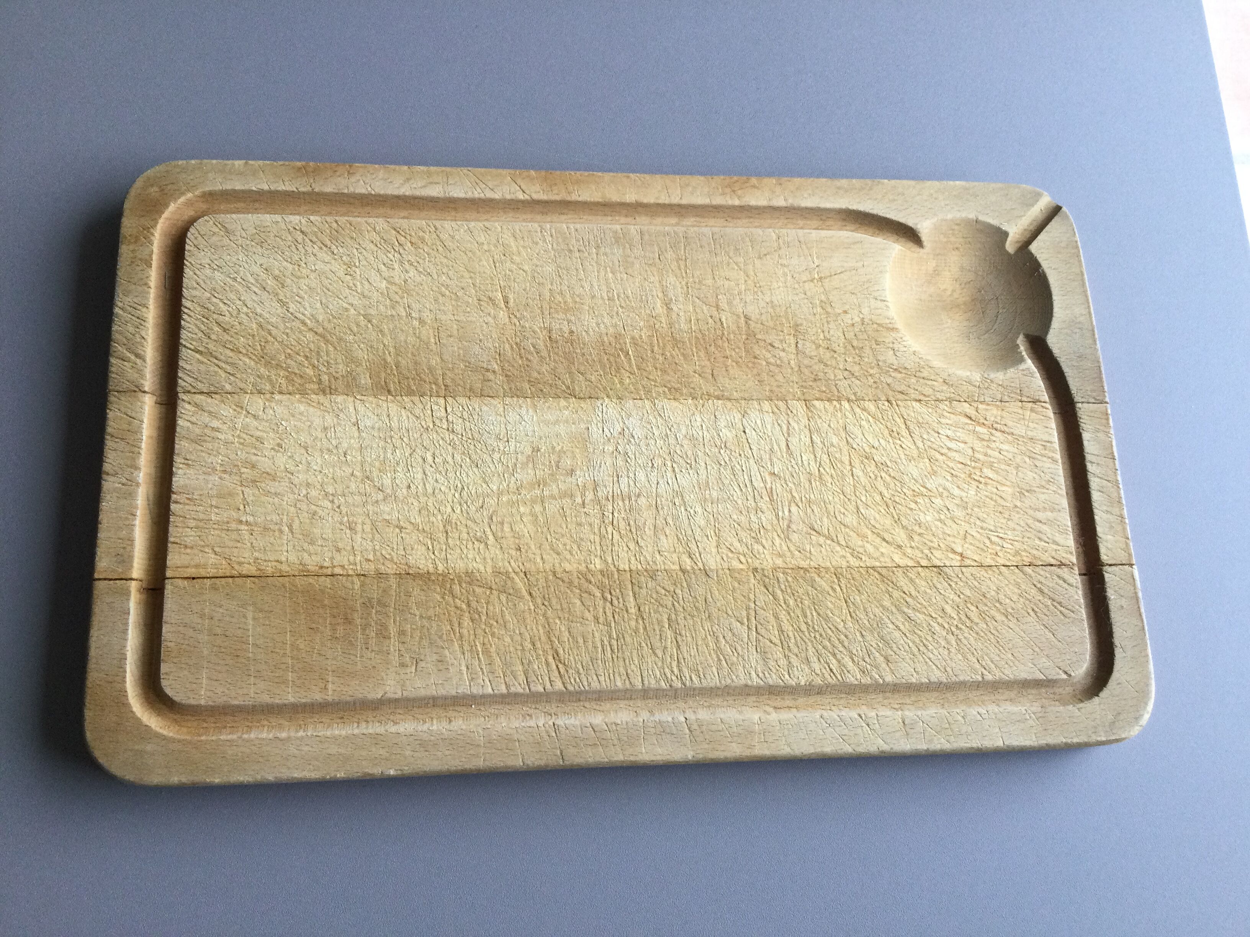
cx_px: 625
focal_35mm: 31
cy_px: 468
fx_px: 1119
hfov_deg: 58.4
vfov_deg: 45.4
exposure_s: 1/33
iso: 32
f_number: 2.4
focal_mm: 3.3
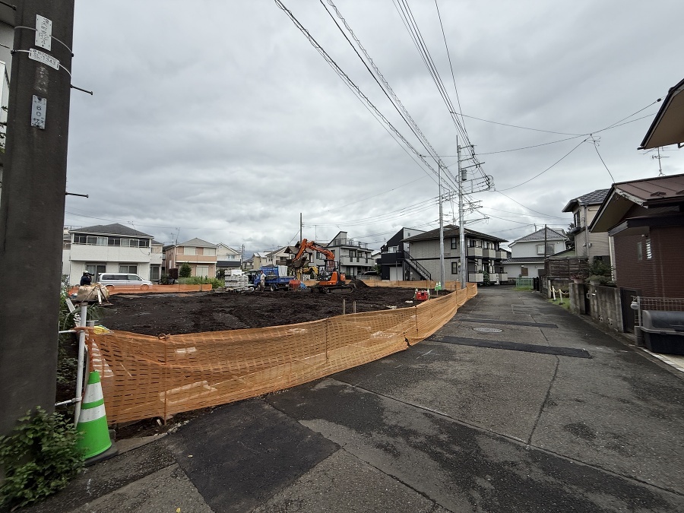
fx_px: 277
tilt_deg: +5.3
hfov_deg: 102.1
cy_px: 256
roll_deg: -0.5
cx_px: 342
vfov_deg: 85.7
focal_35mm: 14
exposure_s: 1/2024
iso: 50
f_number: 2.2
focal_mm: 2.22
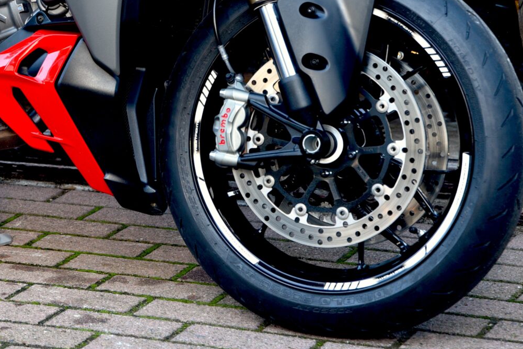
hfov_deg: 11.3
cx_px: -29
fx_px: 2601
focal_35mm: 179
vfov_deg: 7.6
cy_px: -58
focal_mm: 70
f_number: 4.5
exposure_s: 1/80
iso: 500
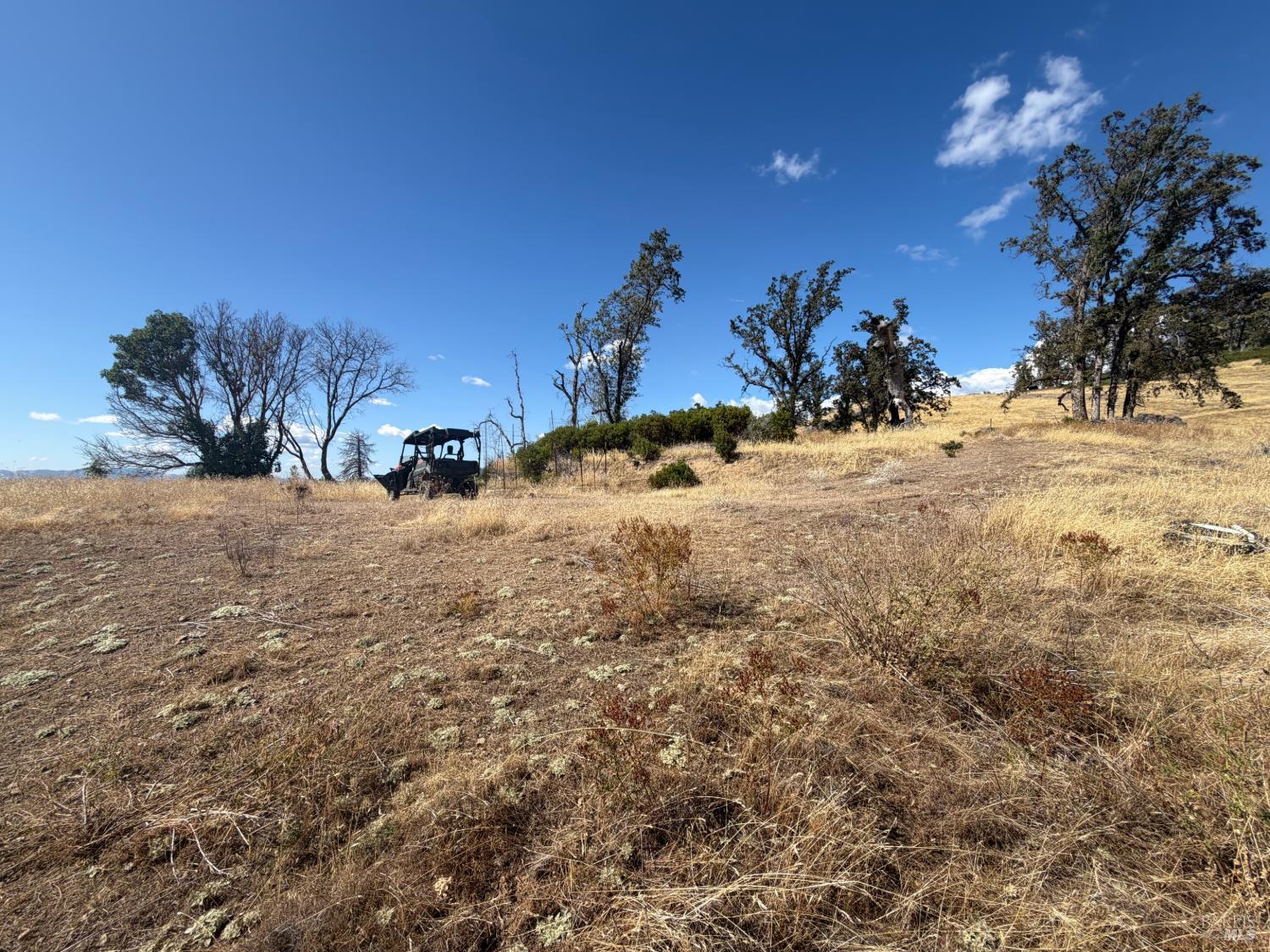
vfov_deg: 85.7
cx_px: 635
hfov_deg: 102.1
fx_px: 514
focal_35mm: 14
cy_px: 476
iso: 20
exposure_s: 1/888
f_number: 2.2
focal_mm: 2.22
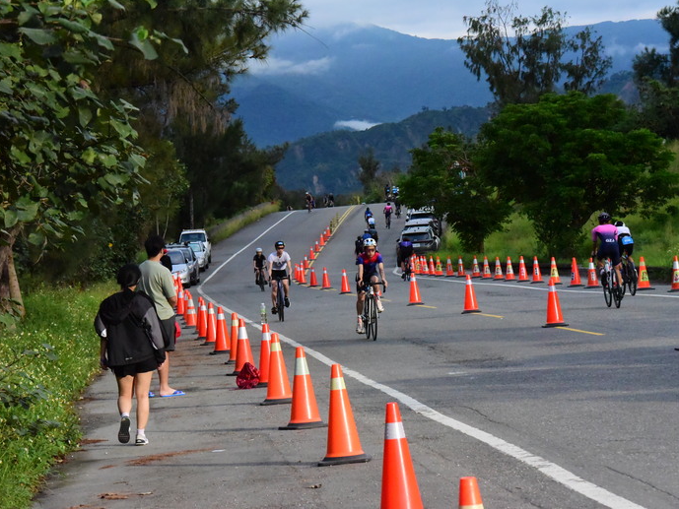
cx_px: 372
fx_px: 2884
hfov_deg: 13.4
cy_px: 254
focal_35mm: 147
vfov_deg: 10.1
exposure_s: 1/3200
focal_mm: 135
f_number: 14
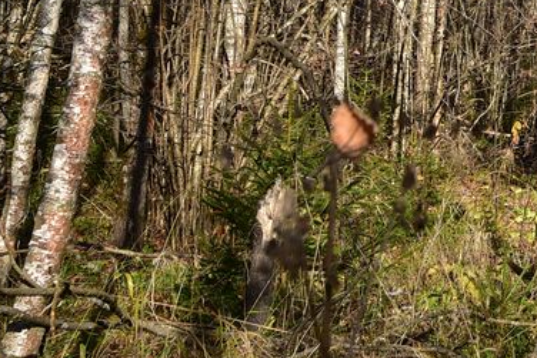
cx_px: 865
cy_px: -59
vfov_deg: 7.9
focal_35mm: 173
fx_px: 2581
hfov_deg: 11.3
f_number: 10
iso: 160
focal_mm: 50
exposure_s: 1/160
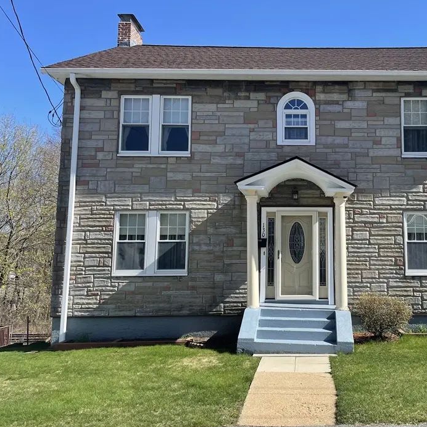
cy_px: 207
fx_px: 474
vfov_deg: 48.4
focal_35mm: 34
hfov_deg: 47.0
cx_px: 310
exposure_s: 1/1949
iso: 32
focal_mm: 4.2
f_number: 1.6
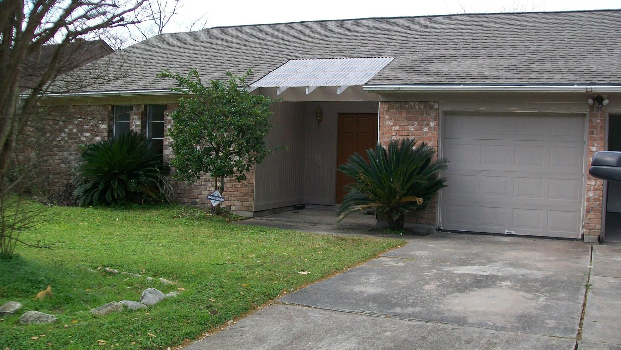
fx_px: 659
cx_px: 306
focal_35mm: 40
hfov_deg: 50.5
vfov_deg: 29.7
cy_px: 174
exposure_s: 1/500
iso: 64
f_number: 2.7
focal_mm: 6
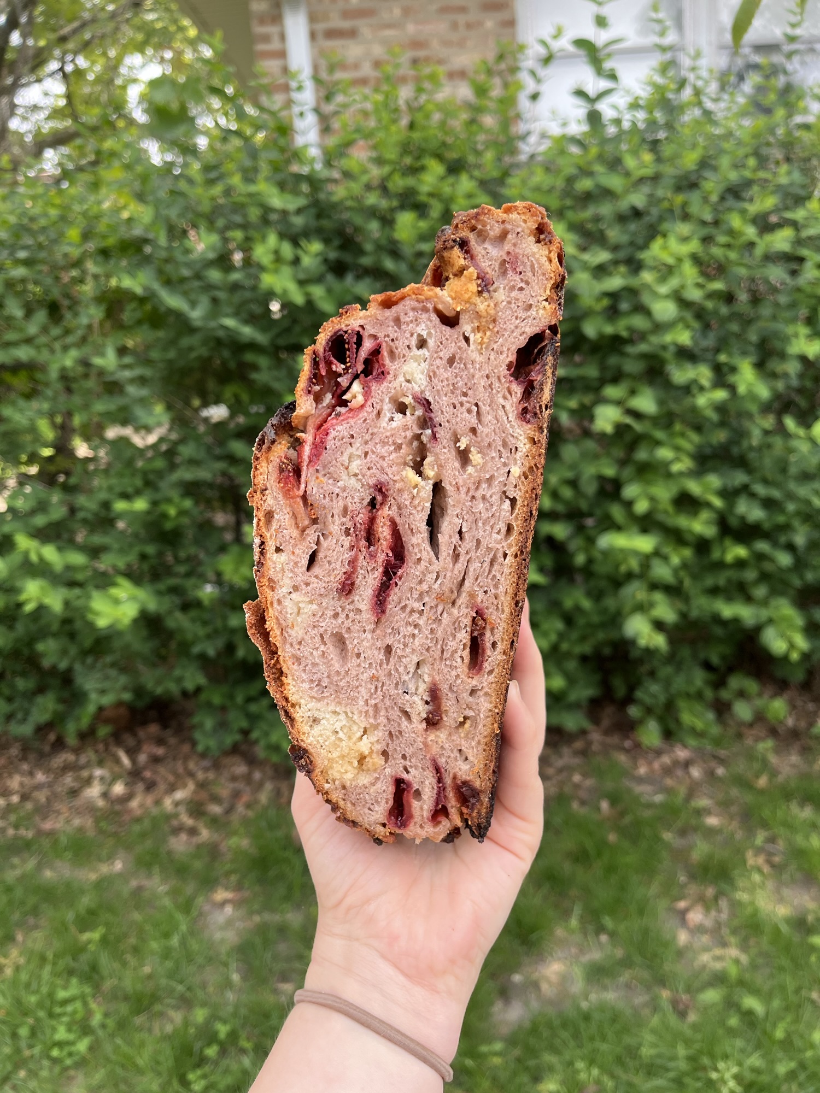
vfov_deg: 67.3
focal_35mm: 26
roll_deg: +4.7
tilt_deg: -16.8
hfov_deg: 53.1
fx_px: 821
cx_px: 410
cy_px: 546
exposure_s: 1/317
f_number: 1.6
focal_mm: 5.1
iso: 50
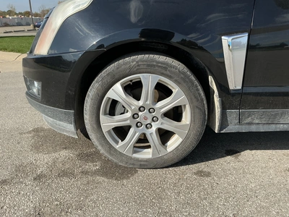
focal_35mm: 28
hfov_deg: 63.4
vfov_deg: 49.7
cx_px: 144
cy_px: 108
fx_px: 234
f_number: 1.8
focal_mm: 3
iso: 25
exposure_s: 1/1221
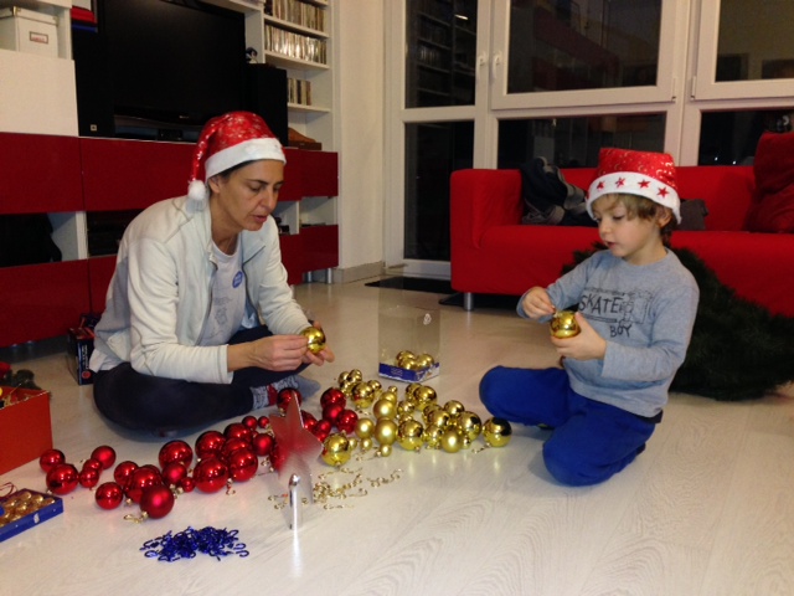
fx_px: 757
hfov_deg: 55.4
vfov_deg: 42.9
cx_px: 397
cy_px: 298
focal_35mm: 33
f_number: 2.4
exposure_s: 1/16
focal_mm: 4.12
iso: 200
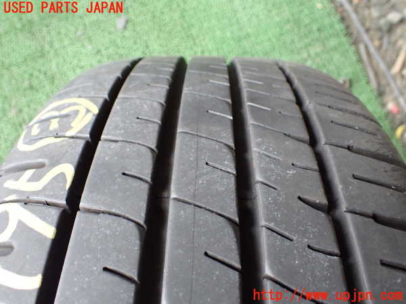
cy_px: 152
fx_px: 352
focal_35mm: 30
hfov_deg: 60.0
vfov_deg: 46.8
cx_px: 203
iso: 800
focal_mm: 5.4
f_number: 2.3
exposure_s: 1/80
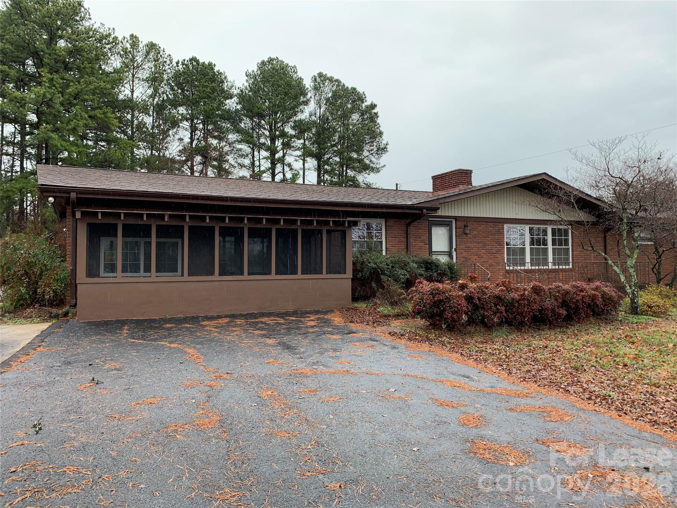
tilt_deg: +1.5
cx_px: 338
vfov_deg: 53.1
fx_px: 508
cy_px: 254
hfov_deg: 67.3
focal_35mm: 26
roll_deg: +1.3
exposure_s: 1/173
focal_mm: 4.25
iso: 25
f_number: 1.8
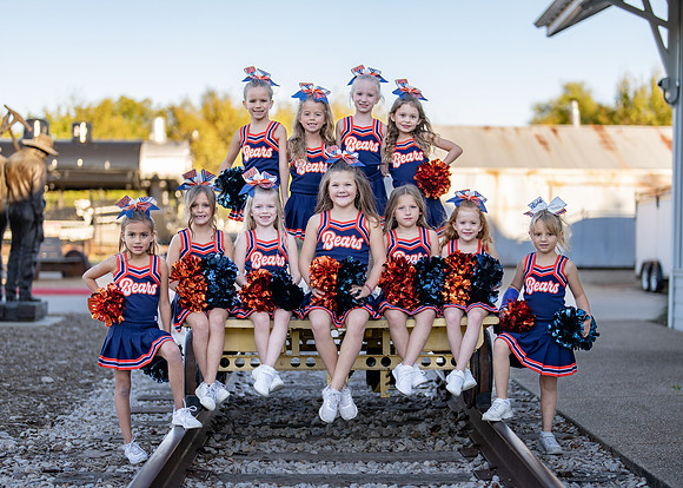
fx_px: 1277
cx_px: 379
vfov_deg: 21.6
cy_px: 276
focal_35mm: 66
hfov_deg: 29.9
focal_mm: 50
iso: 100
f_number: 1.2
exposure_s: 1/1600
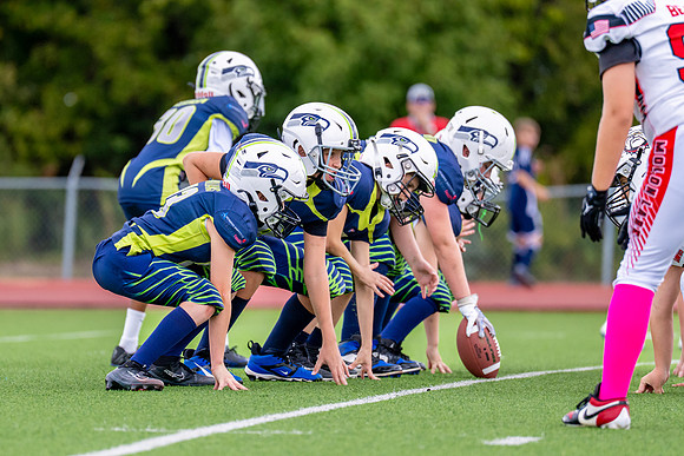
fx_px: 7184
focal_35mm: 378
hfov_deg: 5.5
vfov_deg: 3.6
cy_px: 235
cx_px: 292
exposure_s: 1/2500
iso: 400
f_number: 2.8
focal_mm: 200
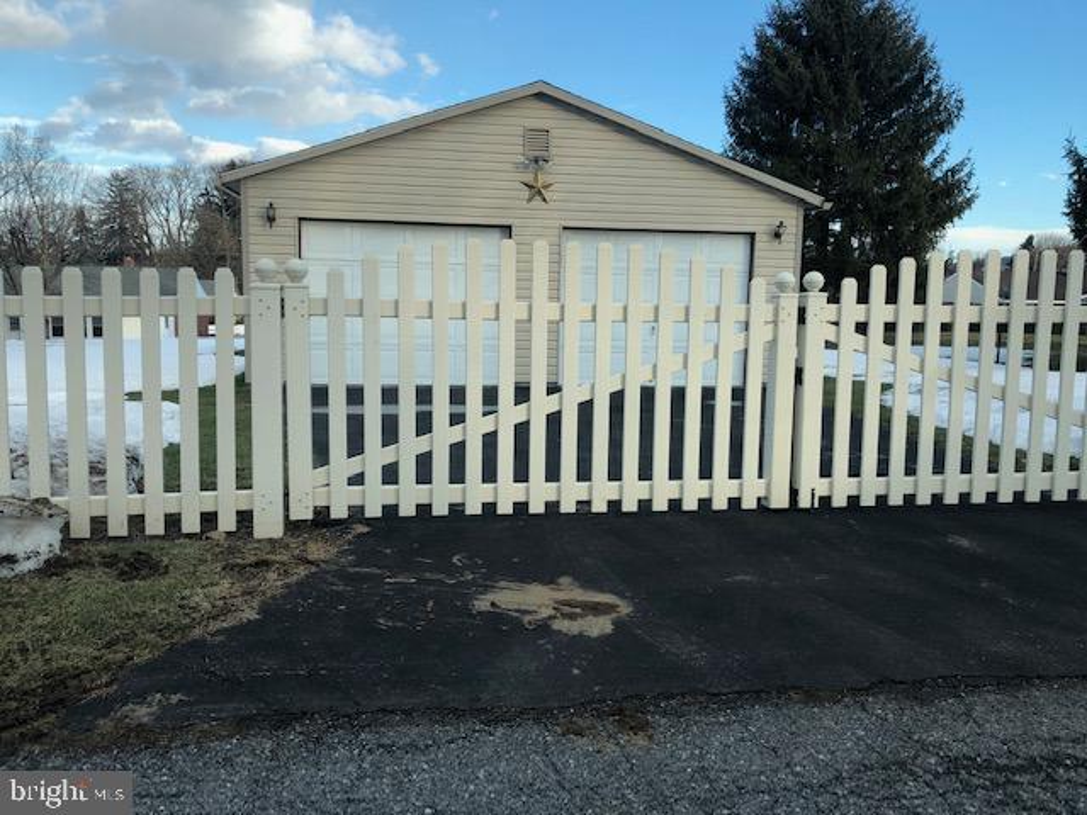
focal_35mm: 28
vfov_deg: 49.7
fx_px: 879
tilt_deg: -7.0
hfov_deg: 63.4
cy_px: 408
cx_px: 544
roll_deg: -0.3
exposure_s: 1/521
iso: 20
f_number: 1.8
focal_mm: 4
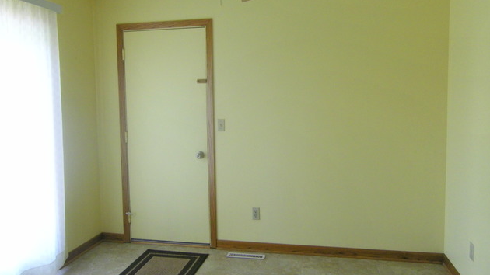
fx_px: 403
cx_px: 243
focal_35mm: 31
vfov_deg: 37.7
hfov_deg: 62.6
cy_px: 120
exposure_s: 1/50
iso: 160
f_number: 2.6
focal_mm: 4.9
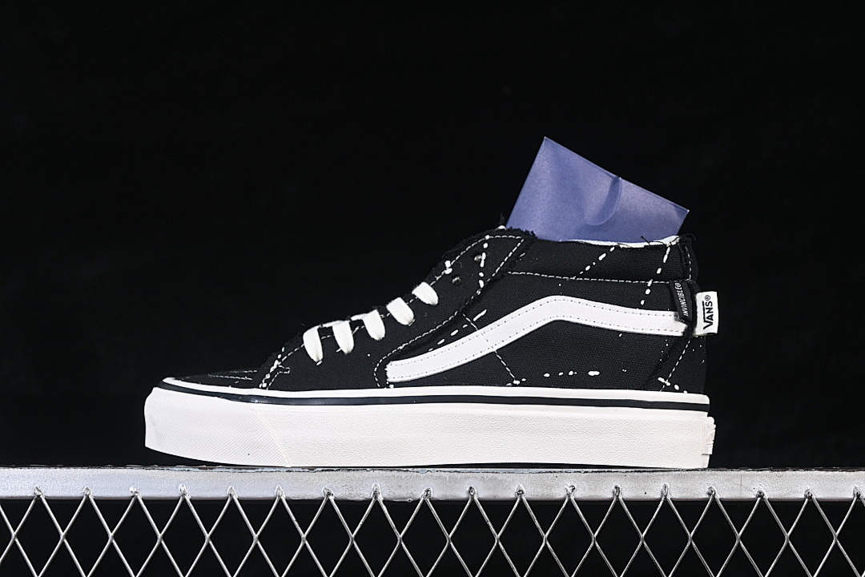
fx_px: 1802
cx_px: 432
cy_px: 288
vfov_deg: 18.2
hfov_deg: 27.0
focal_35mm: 75
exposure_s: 1/60
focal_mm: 50
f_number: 6.3
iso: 160
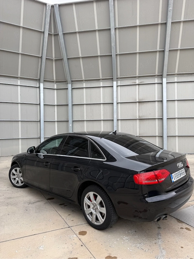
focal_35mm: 24
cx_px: 97
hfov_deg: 56.8
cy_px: 130
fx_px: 179
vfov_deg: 71.6
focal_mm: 6.76
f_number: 1.78
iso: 80
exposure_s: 1/967
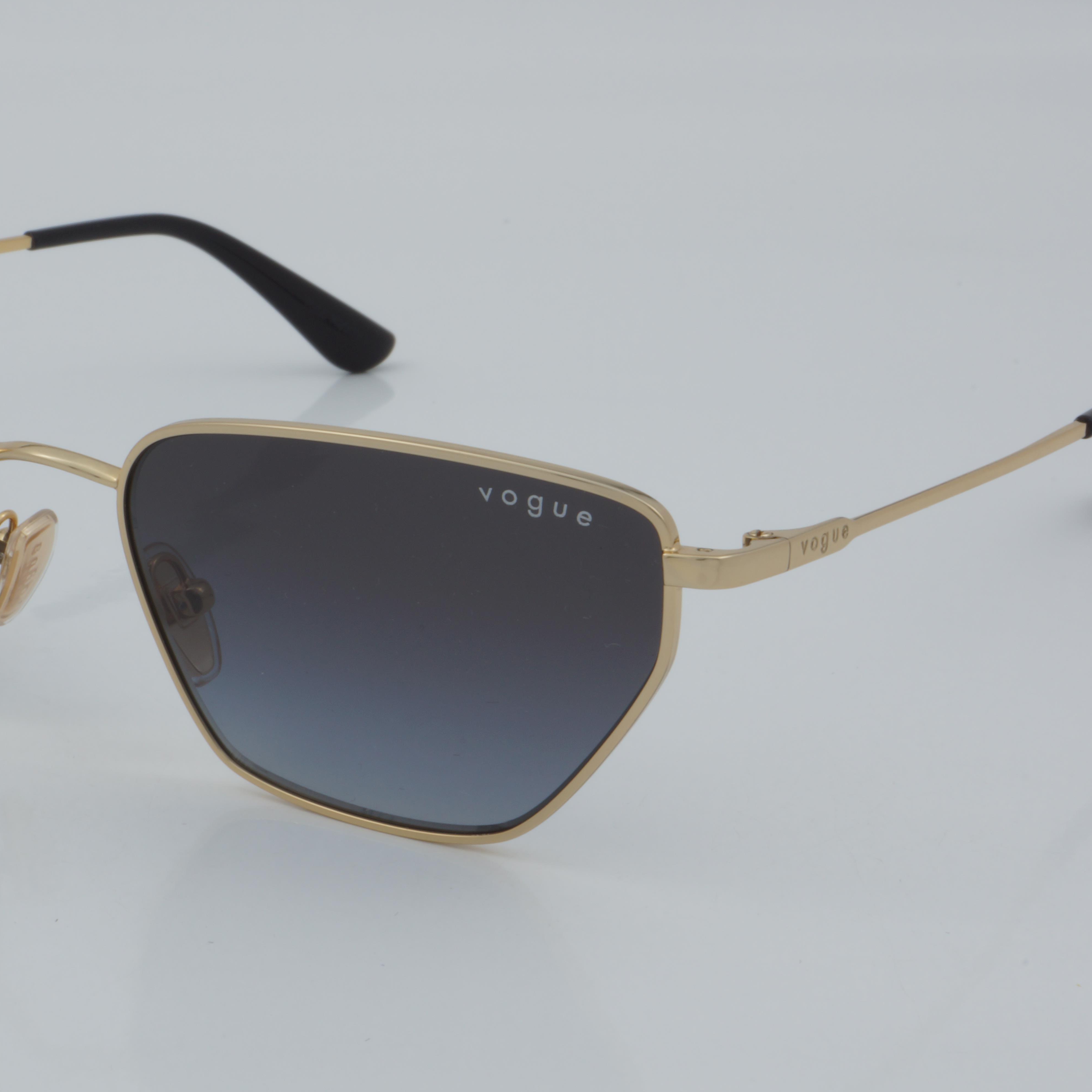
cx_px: 365
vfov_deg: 18.1
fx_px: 3426
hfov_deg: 18.1
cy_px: 546
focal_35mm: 96
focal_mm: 50
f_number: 32
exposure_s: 1/4
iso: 100
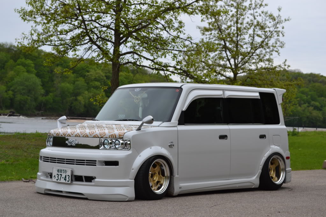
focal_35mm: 75
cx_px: 163
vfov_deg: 18.2
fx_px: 679
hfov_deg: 27.0
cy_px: 108
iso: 100
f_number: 8
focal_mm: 50
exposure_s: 1/250
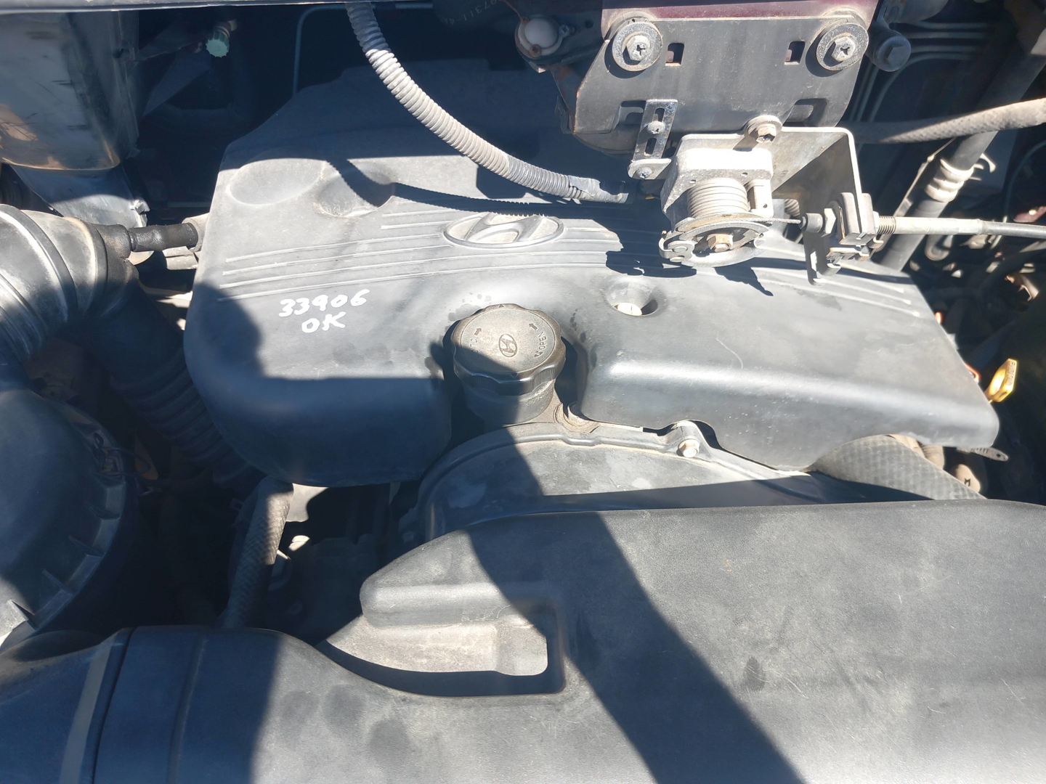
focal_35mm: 27
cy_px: 392
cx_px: 523
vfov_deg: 51.4
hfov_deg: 65.3
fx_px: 816
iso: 20
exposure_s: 1/111
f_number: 1.8
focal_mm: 4
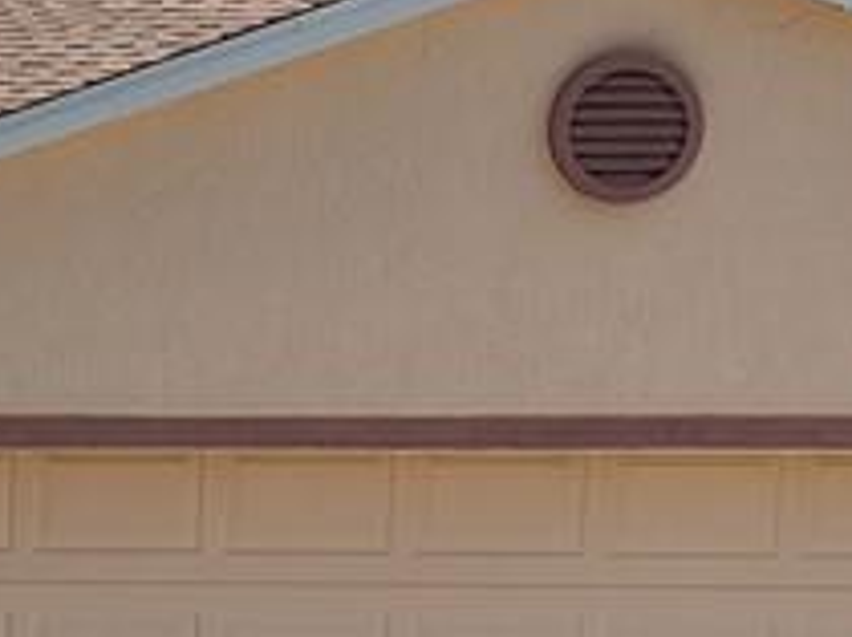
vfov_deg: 8.0
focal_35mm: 183
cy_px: 775
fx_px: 4499
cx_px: -389
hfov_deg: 10.5
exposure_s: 1/4000
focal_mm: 8.67
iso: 180
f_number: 1.8
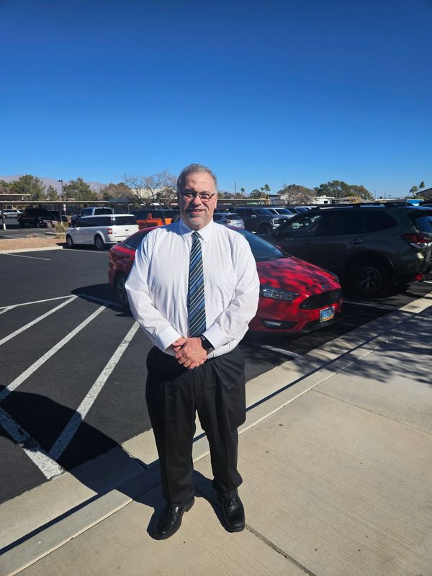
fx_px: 383
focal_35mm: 23
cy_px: 288
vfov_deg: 73.9
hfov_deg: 58.9
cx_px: 216
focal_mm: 5.4
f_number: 1.8
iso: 25
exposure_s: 1/4794
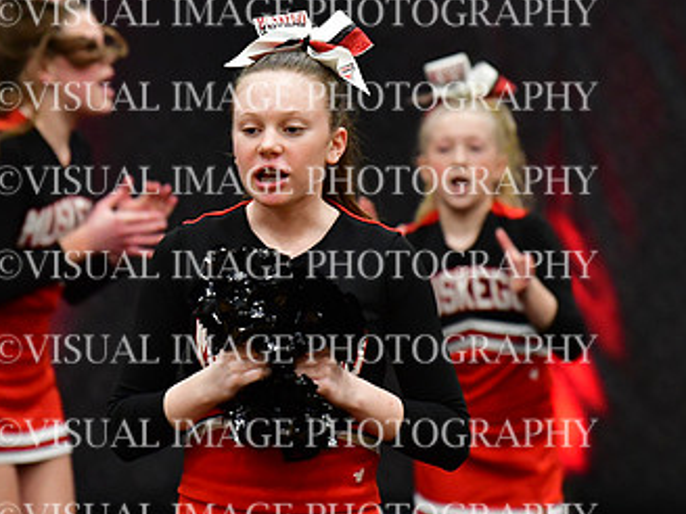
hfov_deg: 3.9
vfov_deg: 2.9
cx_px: 295
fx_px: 10107
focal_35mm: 510
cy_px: 223
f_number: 3.5
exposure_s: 1/500
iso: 4000
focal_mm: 200
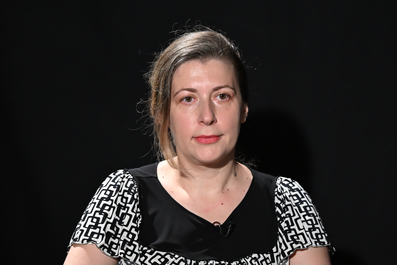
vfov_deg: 8.7
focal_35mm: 157
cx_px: 198
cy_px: 132
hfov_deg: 13.1
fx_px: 1731
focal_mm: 105
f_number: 4
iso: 5000
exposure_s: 1/160
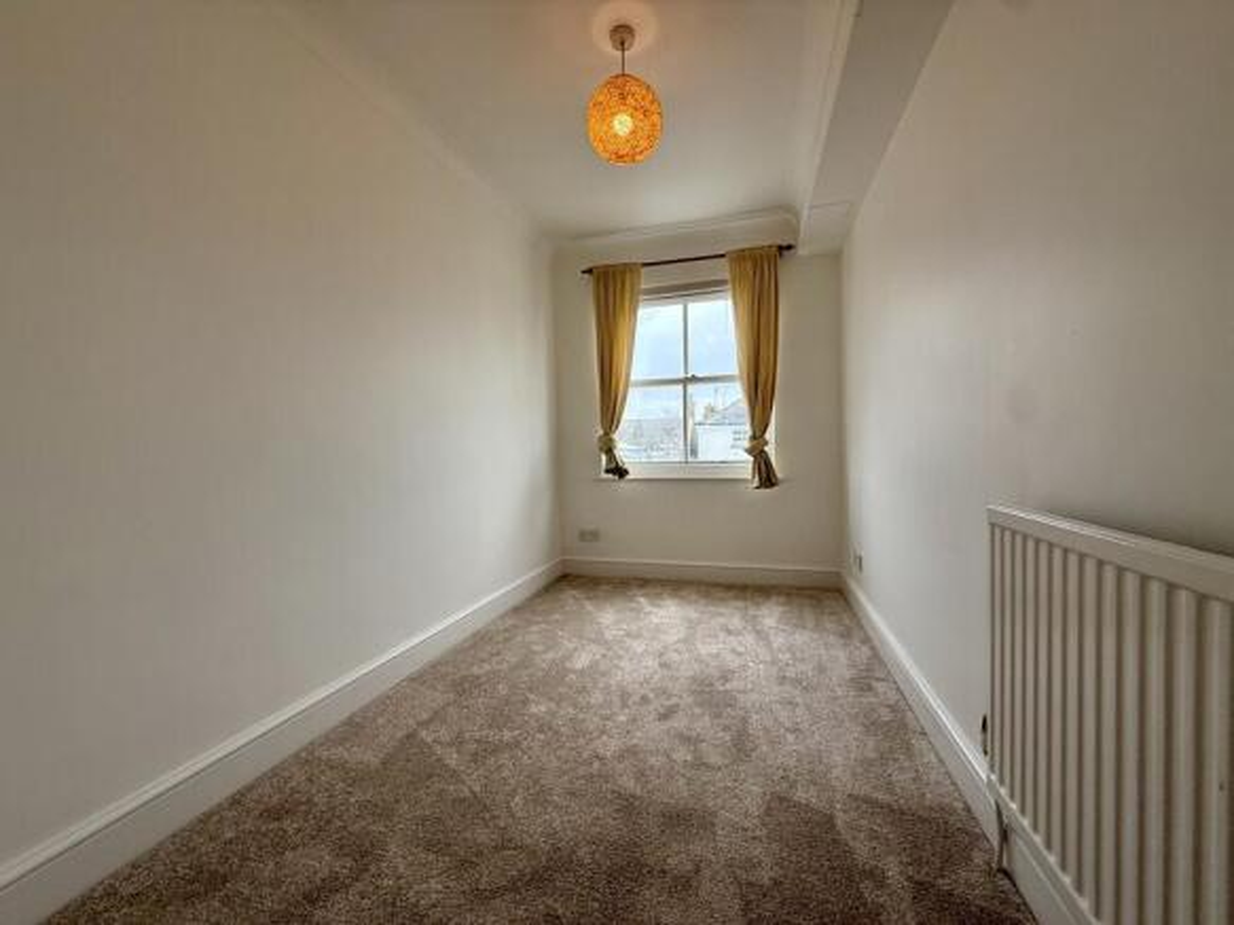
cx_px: 617
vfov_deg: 85.7
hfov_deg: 102.1
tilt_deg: +0.8
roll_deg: +1.7
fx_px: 499
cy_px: 462
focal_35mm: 14
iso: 64
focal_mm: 2.22
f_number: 2.2
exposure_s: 1/161
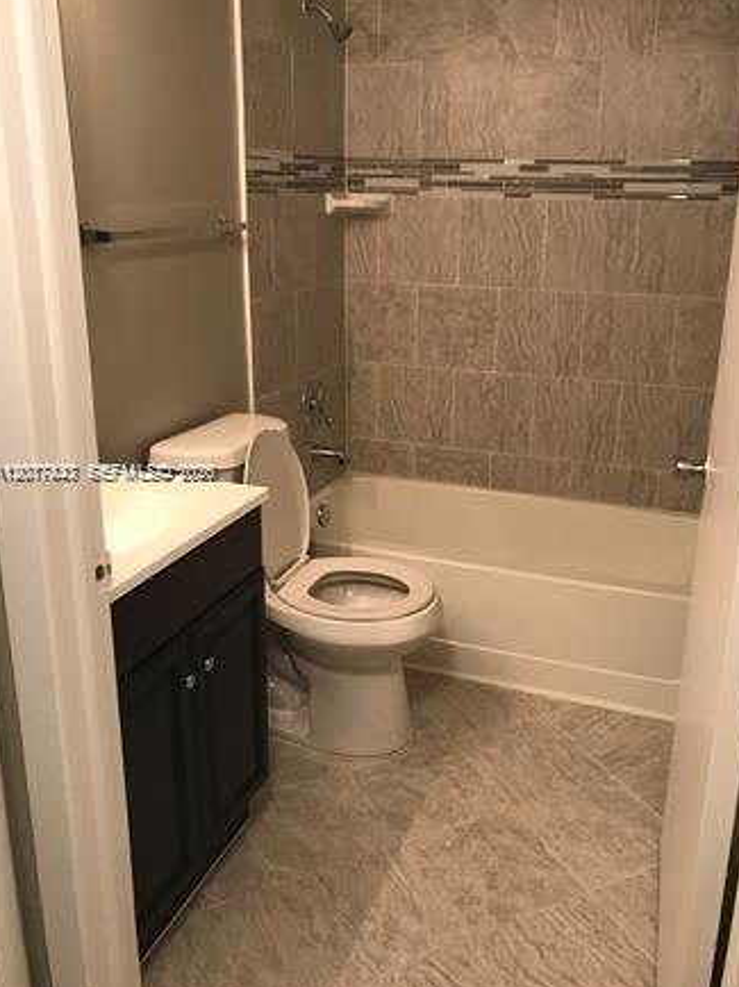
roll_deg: -0.9
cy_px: 473
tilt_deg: -17.2
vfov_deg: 58.4
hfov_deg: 45.4
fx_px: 883
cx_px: 398
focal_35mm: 31
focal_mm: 3.99
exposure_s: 1/15
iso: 40
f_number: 1.8
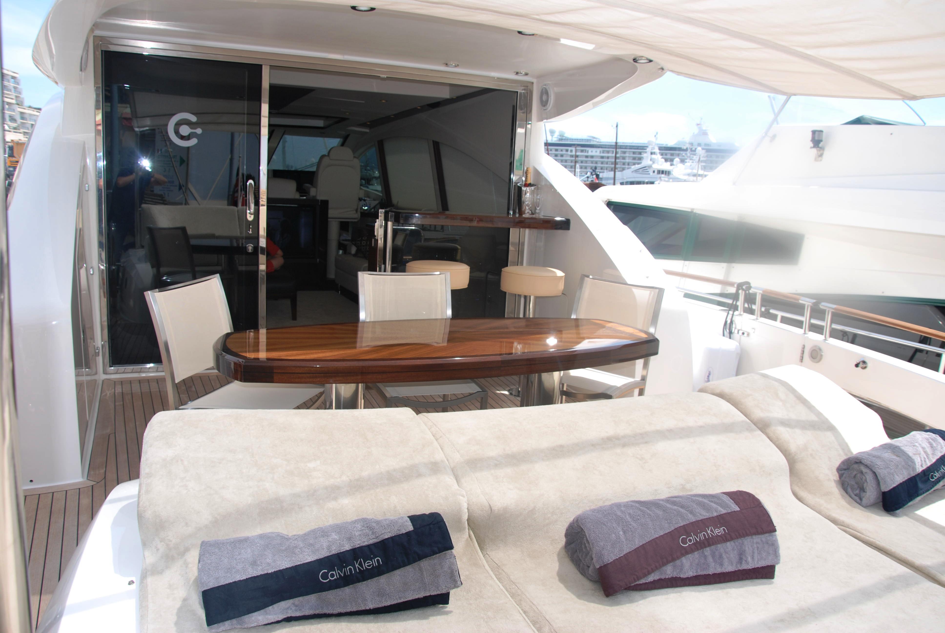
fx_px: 710
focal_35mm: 27
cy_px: 316
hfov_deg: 67.3
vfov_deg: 48.0
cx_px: 472
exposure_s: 1/200
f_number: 8
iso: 100
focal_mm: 18
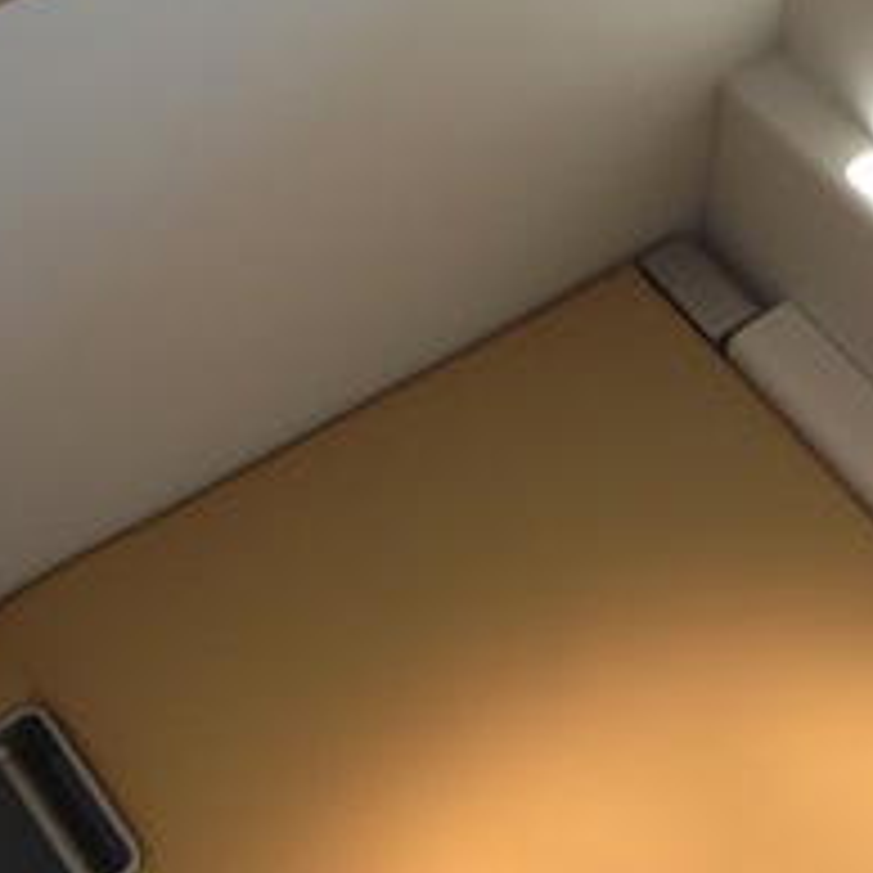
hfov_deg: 19.9
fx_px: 2482
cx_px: 536
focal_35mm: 87
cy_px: 740
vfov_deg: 19.7
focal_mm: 4.13
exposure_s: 1/20
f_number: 2.4
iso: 100
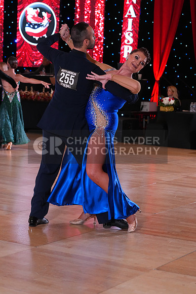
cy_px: 147
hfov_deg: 16.3
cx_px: 98
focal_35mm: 84
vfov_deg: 24.2
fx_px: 686
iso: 3200
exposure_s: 1/250
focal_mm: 84
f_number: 5
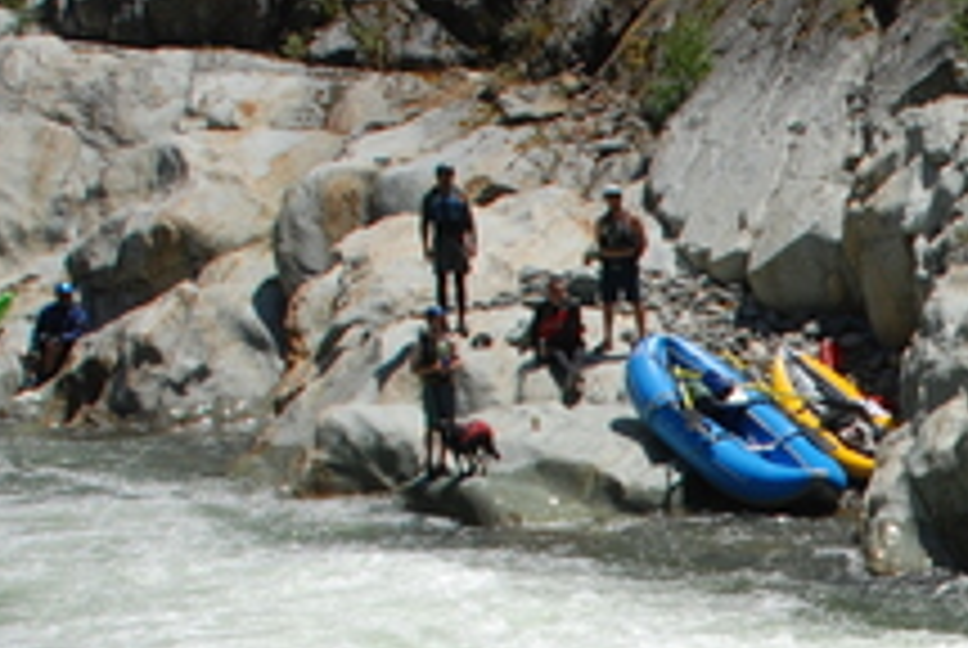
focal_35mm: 156
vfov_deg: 8.6
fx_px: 4200
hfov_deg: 12.2
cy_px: 938
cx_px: 1675
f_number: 9
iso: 100
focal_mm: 28
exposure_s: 1/320
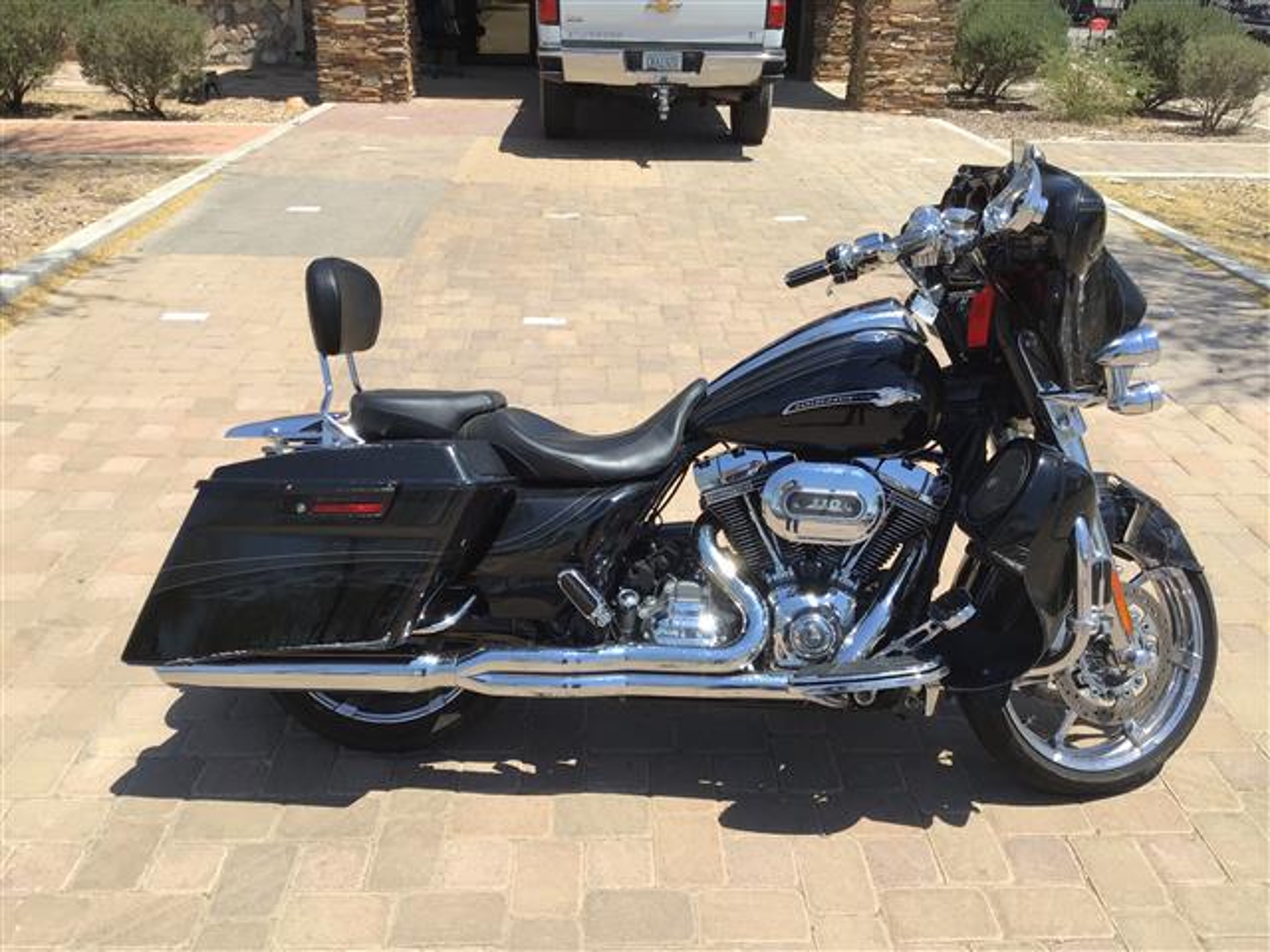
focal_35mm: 31
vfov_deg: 45.4
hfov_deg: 58.4
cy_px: 476
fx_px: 1137
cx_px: 635
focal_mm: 3.3
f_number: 2.4
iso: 25
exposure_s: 1/1058
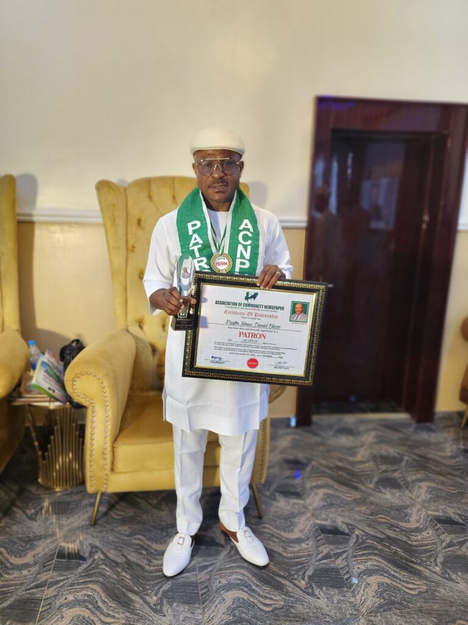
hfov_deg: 56.8
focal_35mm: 24
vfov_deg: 71.6
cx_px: 234
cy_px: 312
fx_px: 433
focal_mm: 5
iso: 640
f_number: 1.8
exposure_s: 1/50
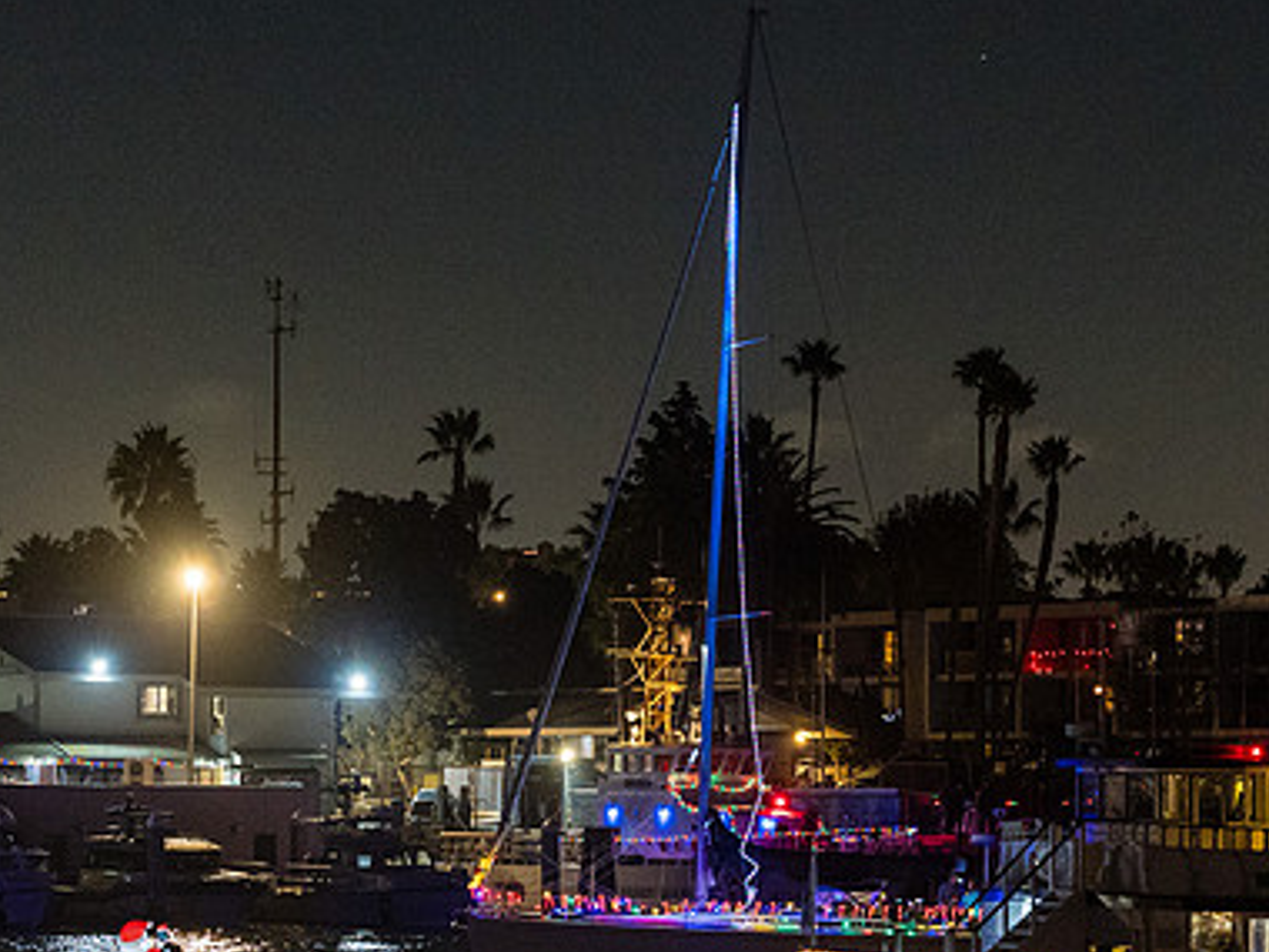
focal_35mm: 166
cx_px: 691
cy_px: 606
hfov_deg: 11.9
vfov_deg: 8.9
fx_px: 6085
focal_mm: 113
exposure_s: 1/125
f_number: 2.8
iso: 6400
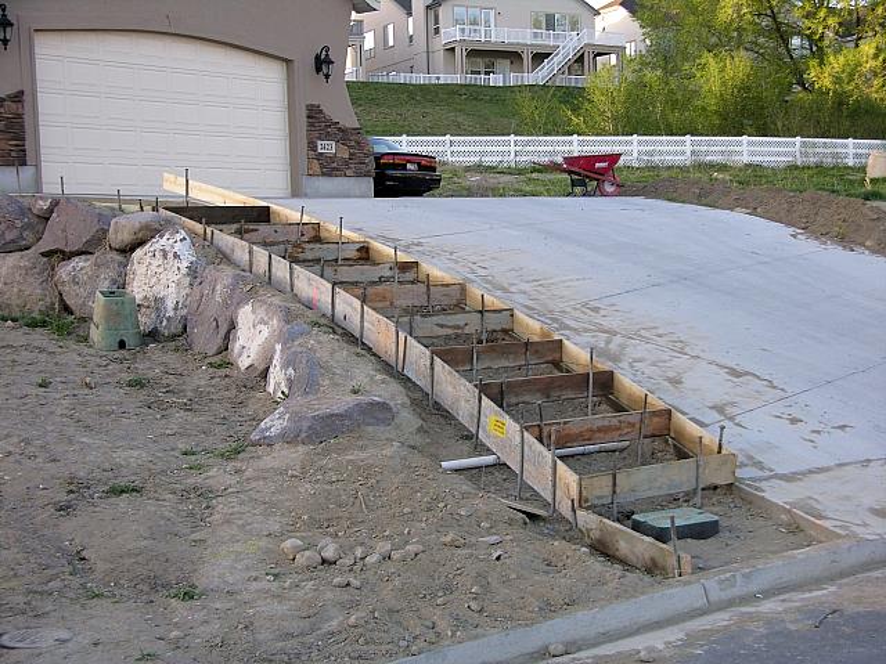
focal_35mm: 58
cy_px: 332
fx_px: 1485
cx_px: 443
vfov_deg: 25.2
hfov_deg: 33.2
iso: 50
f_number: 3.1
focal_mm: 14.7
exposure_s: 1/82.4
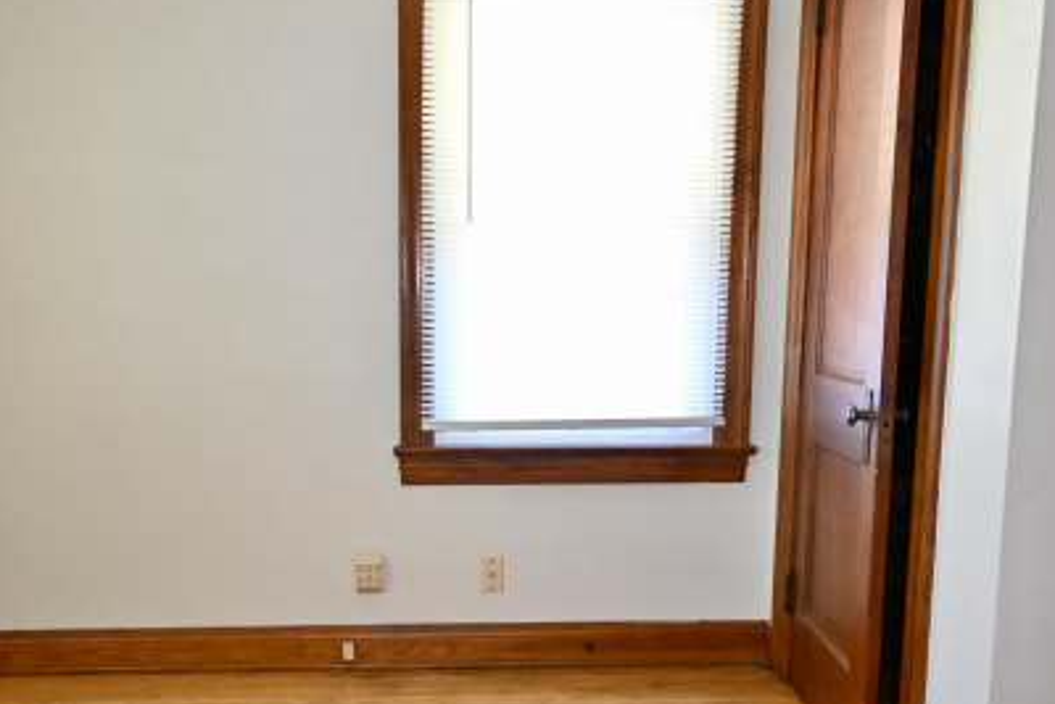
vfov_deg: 42.2
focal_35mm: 31
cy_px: 432
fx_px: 907
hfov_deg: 60.0
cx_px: 433
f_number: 5.6
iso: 360
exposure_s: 1/15
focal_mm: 11
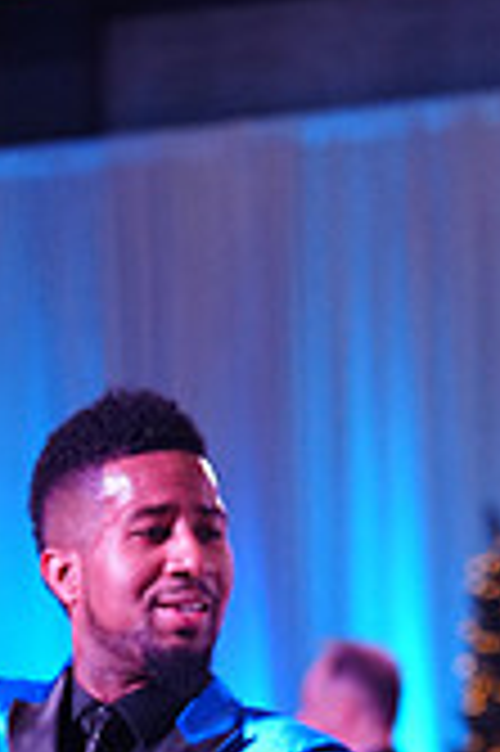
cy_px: 1283
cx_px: 61
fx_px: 5073
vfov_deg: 8.2
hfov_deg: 5.6
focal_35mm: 243
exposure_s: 1/500
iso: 2500
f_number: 2.8
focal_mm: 70
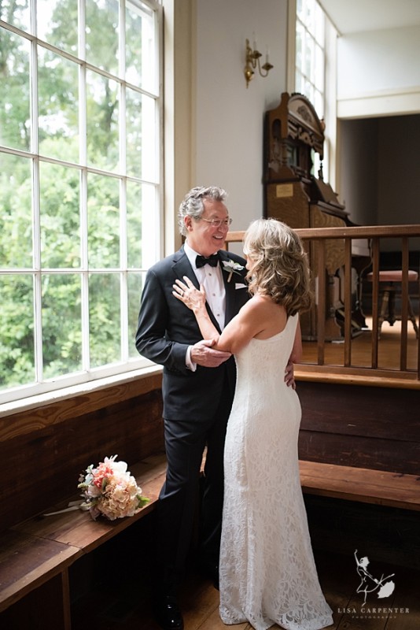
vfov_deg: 54.4
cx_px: 210
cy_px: 315
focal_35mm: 35
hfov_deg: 37.9
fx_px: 612
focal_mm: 35
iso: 2500
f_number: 2.8
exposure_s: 1/160
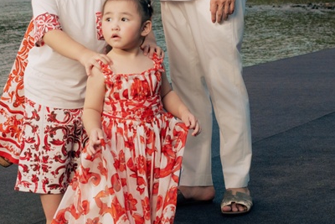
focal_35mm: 102
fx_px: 949
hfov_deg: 20.0
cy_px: -39
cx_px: 145
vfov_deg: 13.1
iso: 400
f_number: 5.6
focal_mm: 34
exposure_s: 1/250
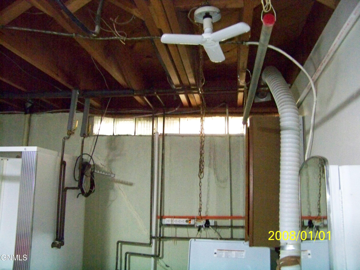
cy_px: 135
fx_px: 343
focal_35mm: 33
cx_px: 180
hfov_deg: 55.4
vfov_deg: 42.9
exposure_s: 1/30
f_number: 2.8
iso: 1600
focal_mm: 5.85
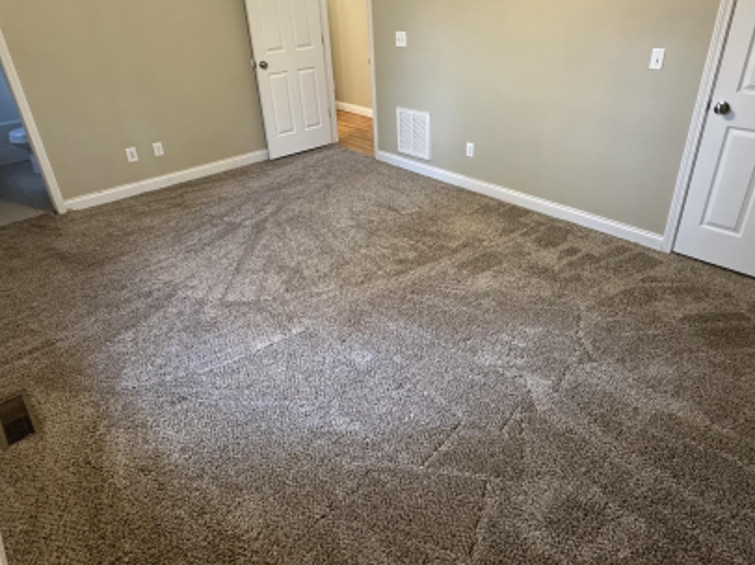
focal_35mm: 23
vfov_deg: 58.6
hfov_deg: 73.9
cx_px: 401
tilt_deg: -26.9
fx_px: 501
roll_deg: +1.9
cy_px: 242
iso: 250
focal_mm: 2.22
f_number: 2.2
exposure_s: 1/60
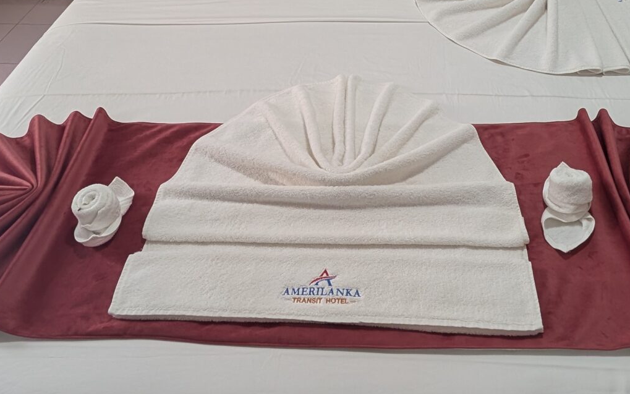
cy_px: 4
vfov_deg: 35.8
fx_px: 549
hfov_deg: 59.4
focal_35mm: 32
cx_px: 360
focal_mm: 2.02
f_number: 1.7
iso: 35
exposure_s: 1/29
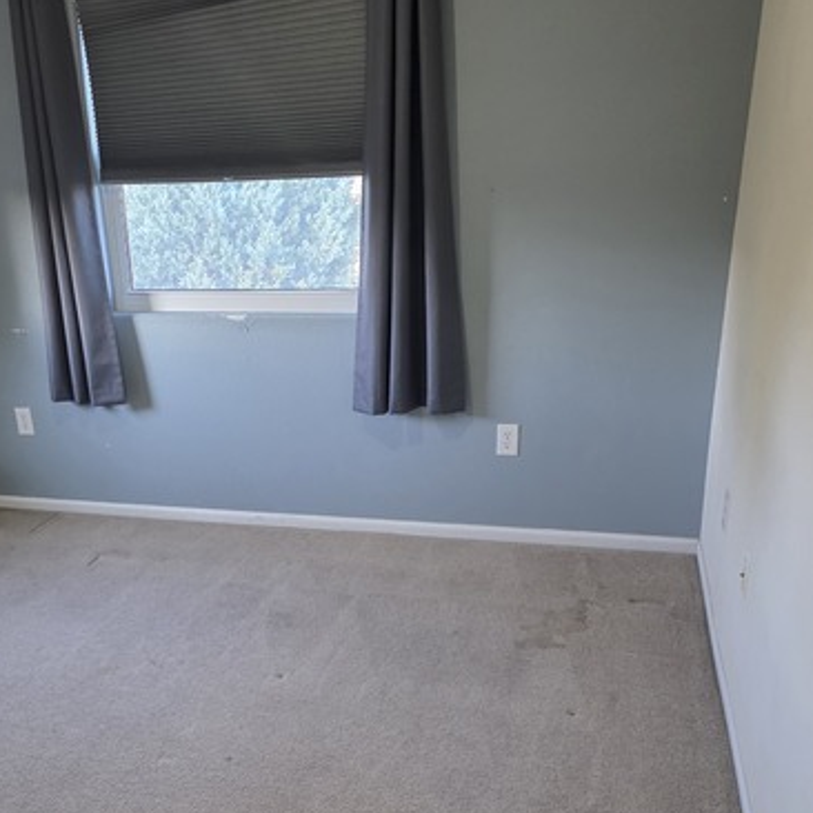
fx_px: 983
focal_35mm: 37
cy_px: 554
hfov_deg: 44.5
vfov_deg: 44.2
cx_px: 300
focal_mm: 6.3
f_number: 1.7
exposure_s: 1/120
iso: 500
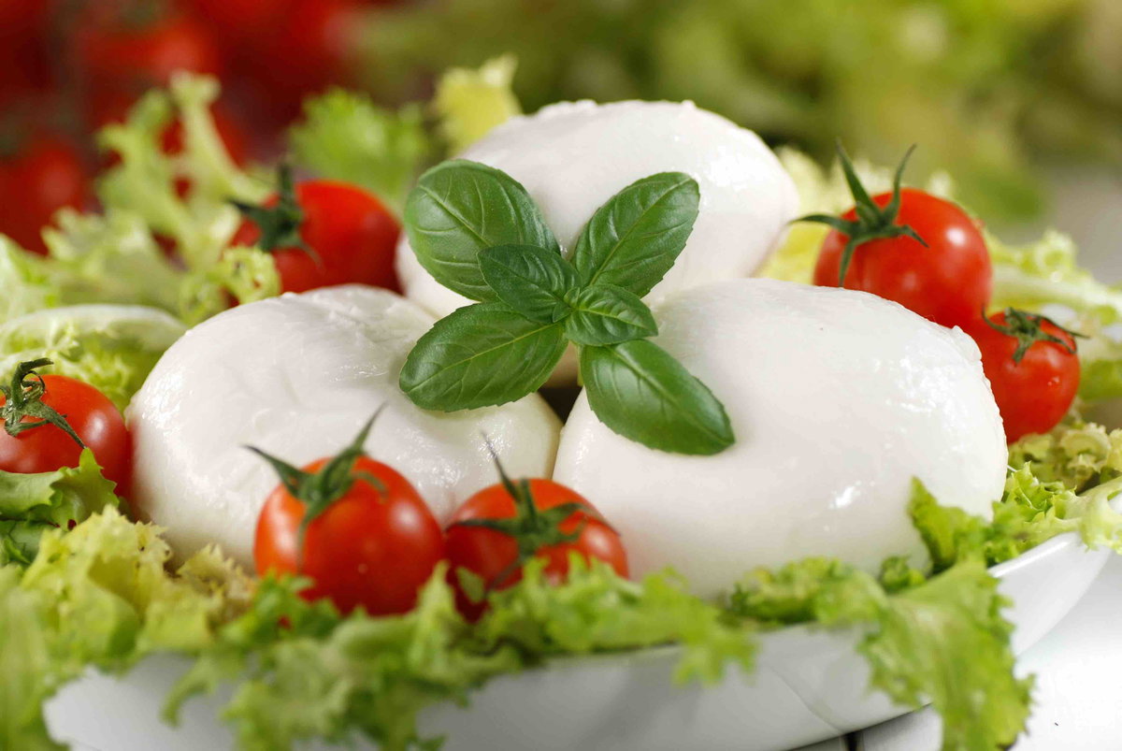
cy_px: 376
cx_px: 561
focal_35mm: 135
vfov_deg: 10.2
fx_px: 4212
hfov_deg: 15.2
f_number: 4.5
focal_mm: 90
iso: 100
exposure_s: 1/125
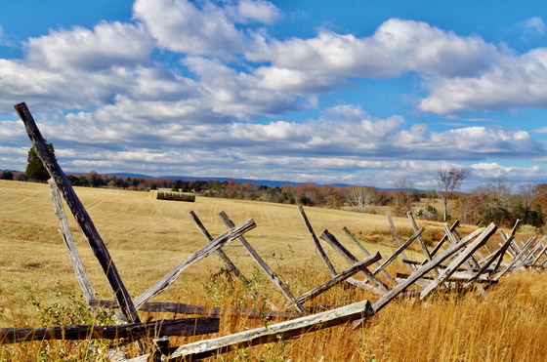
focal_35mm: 52
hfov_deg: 38.3
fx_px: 789
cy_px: 181
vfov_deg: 25.9
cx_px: 274
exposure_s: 1/30
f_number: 18
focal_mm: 35
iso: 400
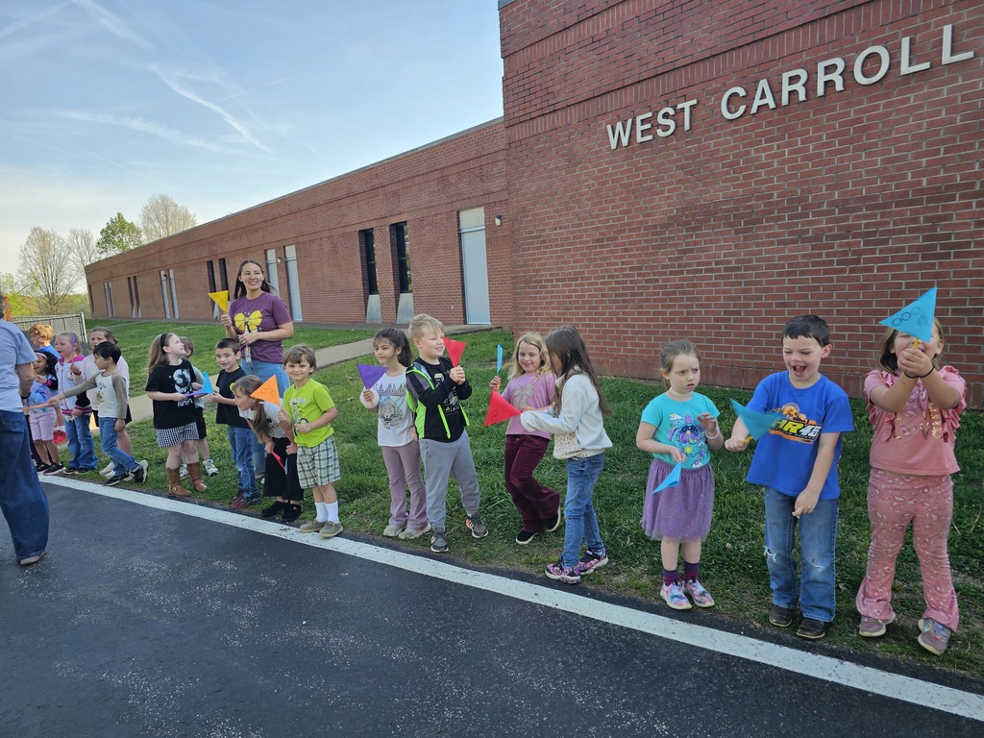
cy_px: 369
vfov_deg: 58.9
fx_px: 654
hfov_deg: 73.9
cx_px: 492
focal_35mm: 23
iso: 10
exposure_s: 1/163
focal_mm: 6.3
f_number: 1.7
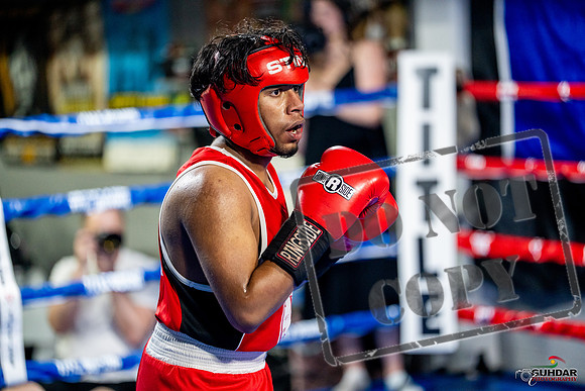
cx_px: 292
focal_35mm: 120
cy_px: 196
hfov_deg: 17.1
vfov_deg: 11.4
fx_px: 1950
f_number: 2
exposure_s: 1/800
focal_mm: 120
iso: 4000
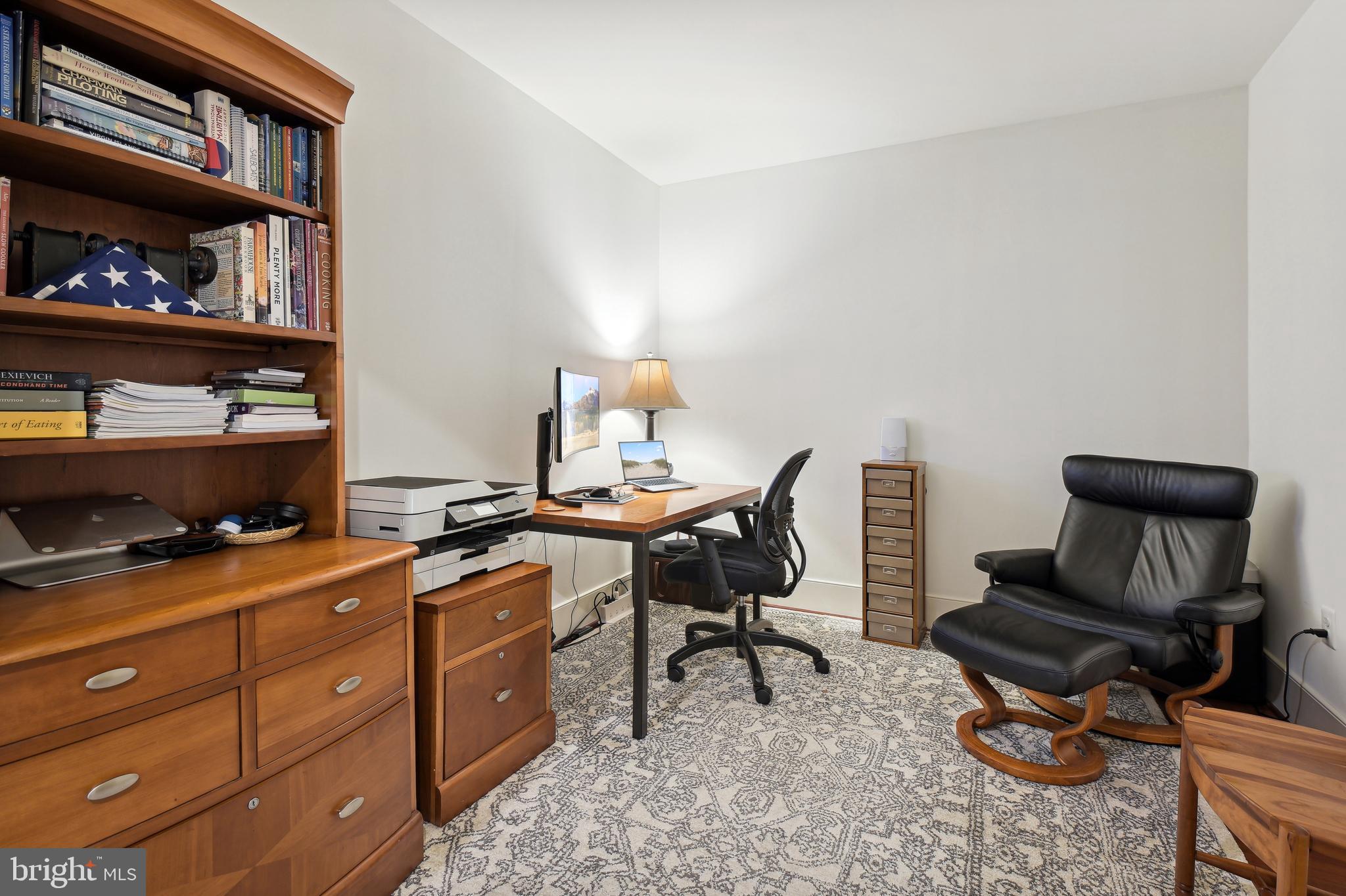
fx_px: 598
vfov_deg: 73.7
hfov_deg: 96.7
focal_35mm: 16
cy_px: 448
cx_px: 673
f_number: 8
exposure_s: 1/1.67
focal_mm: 16
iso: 400
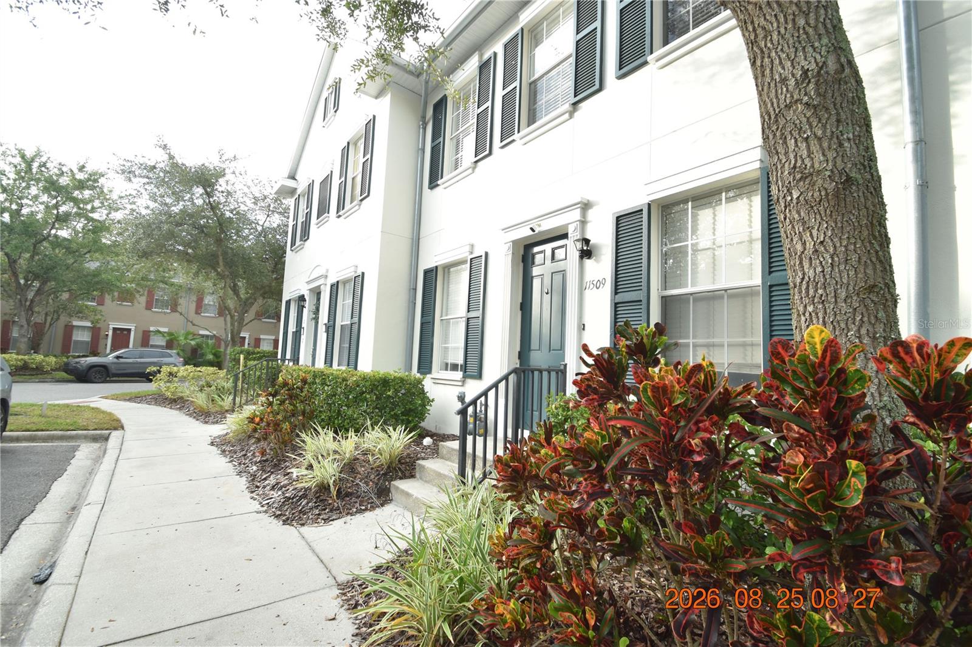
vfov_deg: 77.3
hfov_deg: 100.4
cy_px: 324
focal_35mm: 15
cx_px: 486
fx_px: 405
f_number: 8
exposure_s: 1/250
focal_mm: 10
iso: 360
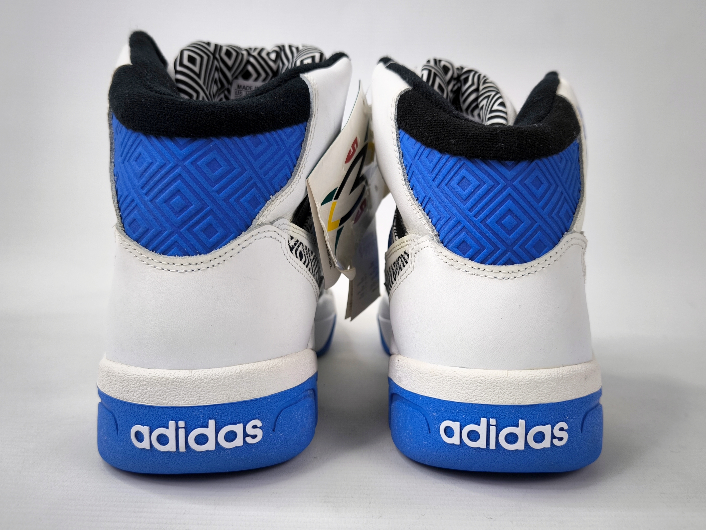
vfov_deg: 56.8
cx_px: 353
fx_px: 489
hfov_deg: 71.6
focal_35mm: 24
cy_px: 265
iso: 50
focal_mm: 6.92
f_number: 1.9
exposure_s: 1/100
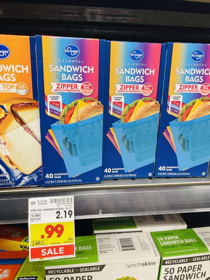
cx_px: 105
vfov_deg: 67.3
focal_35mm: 26
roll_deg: -1.2
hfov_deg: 53.1
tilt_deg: -17.7
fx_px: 210
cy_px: 140
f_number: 1.6
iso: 125
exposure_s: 1/43
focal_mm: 4.2
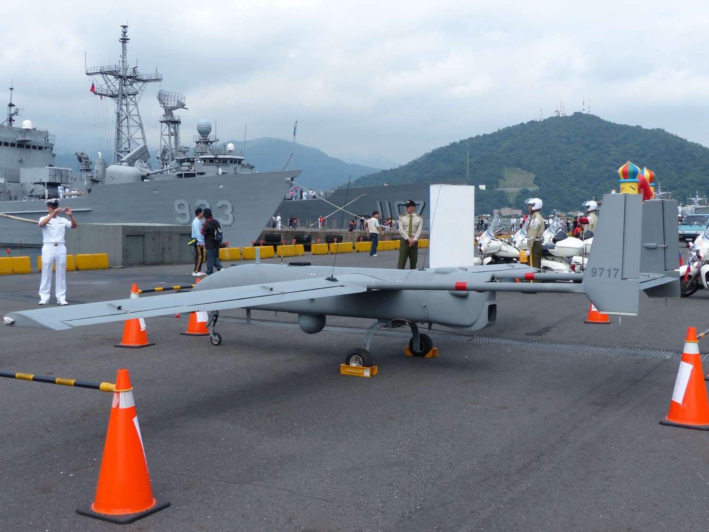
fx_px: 819
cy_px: 266
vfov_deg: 36.0
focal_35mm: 40
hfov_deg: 46.8
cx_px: 354
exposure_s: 1/800
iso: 100
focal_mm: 7.1
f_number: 4
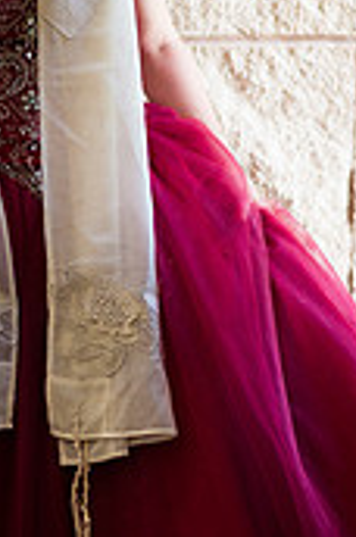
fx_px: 3321
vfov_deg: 9.2
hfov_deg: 6.1
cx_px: 39
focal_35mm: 223
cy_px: 281
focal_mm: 85
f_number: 2
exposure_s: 1/125
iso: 200
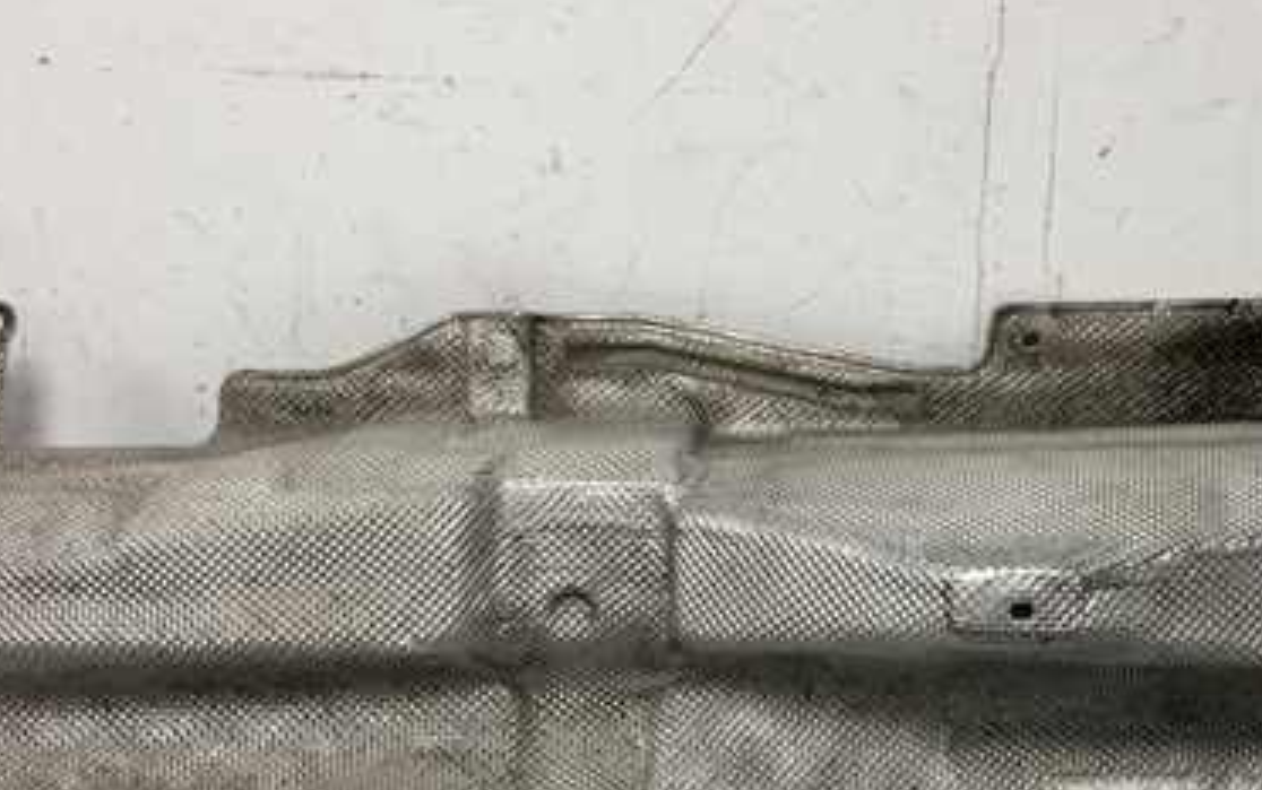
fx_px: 1755
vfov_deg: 24.9
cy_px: 641
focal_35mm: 51
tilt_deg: -19.0
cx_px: 818
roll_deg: +4.7
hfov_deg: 39.2
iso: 25
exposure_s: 1/33
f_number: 1.8
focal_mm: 4
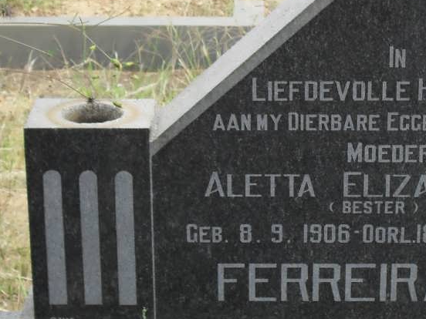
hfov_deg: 15.8
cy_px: 163
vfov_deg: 12.0
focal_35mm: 124
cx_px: 326
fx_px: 1526
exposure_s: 1/180
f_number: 4.3
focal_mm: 10.1
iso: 100
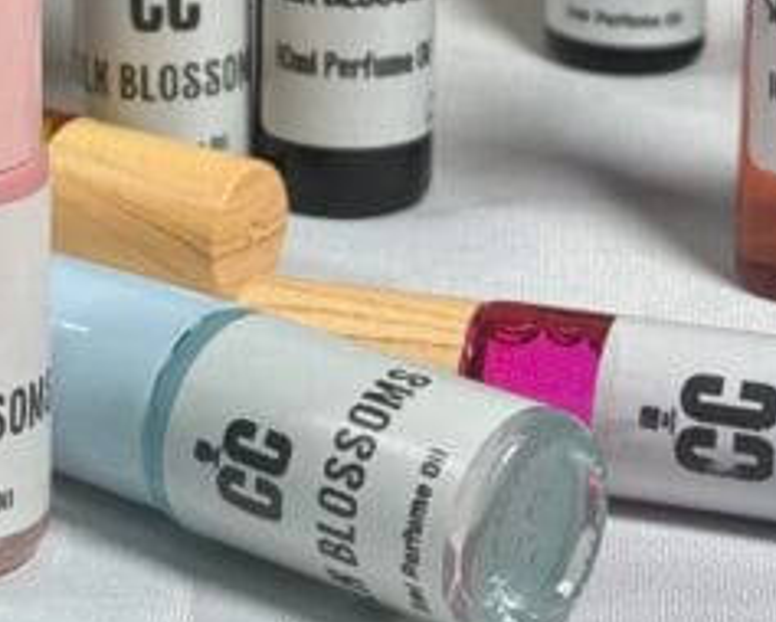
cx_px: 157
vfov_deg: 9.6
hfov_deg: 12.1
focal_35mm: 158
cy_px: -196
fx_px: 3632
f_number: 1.78
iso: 80
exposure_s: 1/236
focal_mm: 6.76
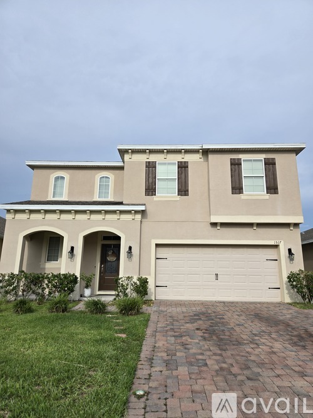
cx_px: 156
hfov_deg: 58.9
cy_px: 209
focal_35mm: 23
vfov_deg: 73.9
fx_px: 277
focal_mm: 5.4
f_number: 1.8
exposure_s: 1/2921
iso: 32
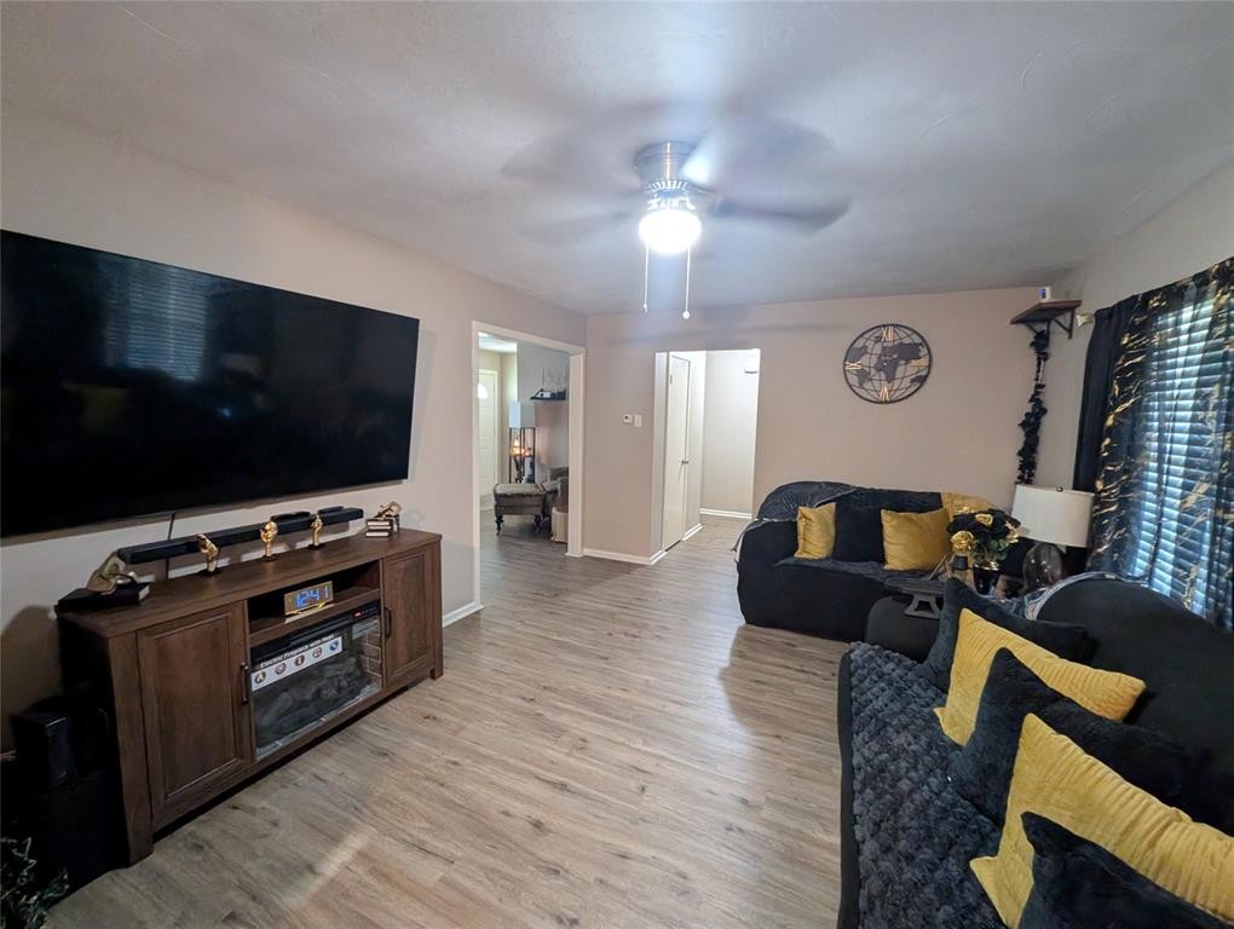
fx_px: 464
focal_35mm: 13
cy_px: 464
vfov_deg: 90.1
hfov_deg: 106.1
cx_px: 617
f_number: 2.2
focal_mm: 1.95
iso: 808
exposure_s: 1/24
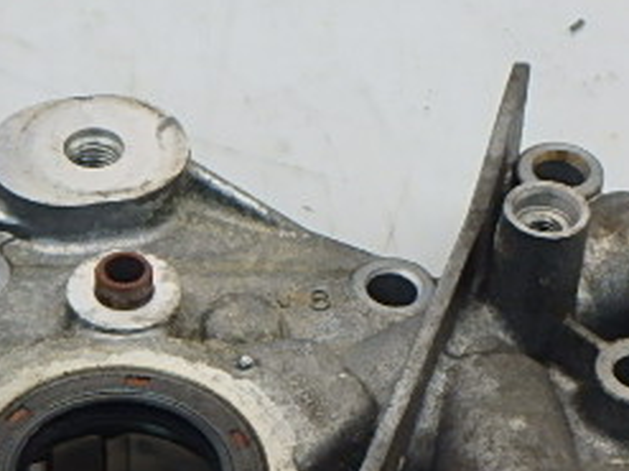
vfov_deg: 13.2
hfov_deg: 17.9
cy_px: 578
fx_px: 1980
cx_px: 135
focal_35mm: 109
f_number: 5.2
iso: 250
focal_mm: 7.5
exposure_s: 1/40
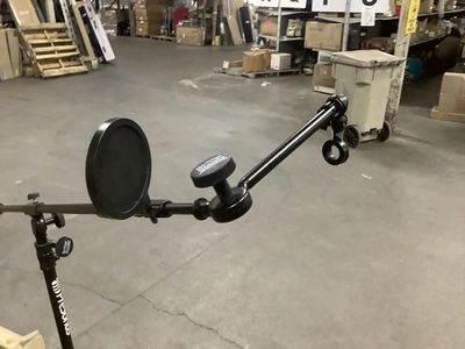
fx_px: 416
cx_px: 232
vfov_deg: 45.4
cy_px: 174
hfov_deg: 58.4
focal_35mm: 31
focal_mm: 3.3
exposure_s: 1/30
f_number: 2.4
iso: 500
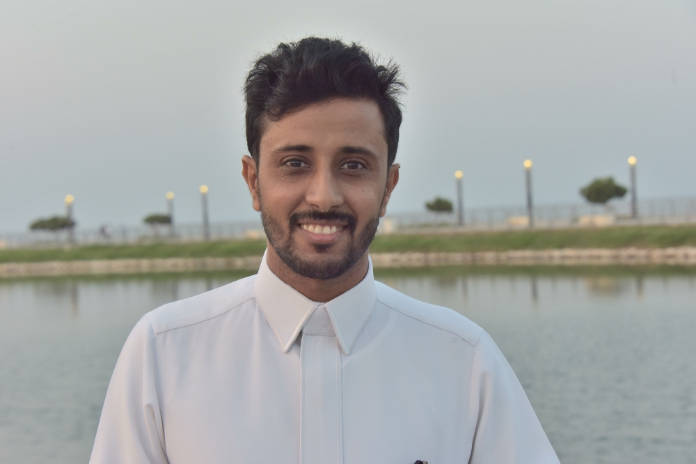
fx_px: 1391
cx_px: 348
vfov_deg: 18.9
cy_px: 232
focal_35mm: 72
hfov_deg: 28.1
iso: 2000
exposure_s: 1/320
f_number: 9
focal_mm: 72
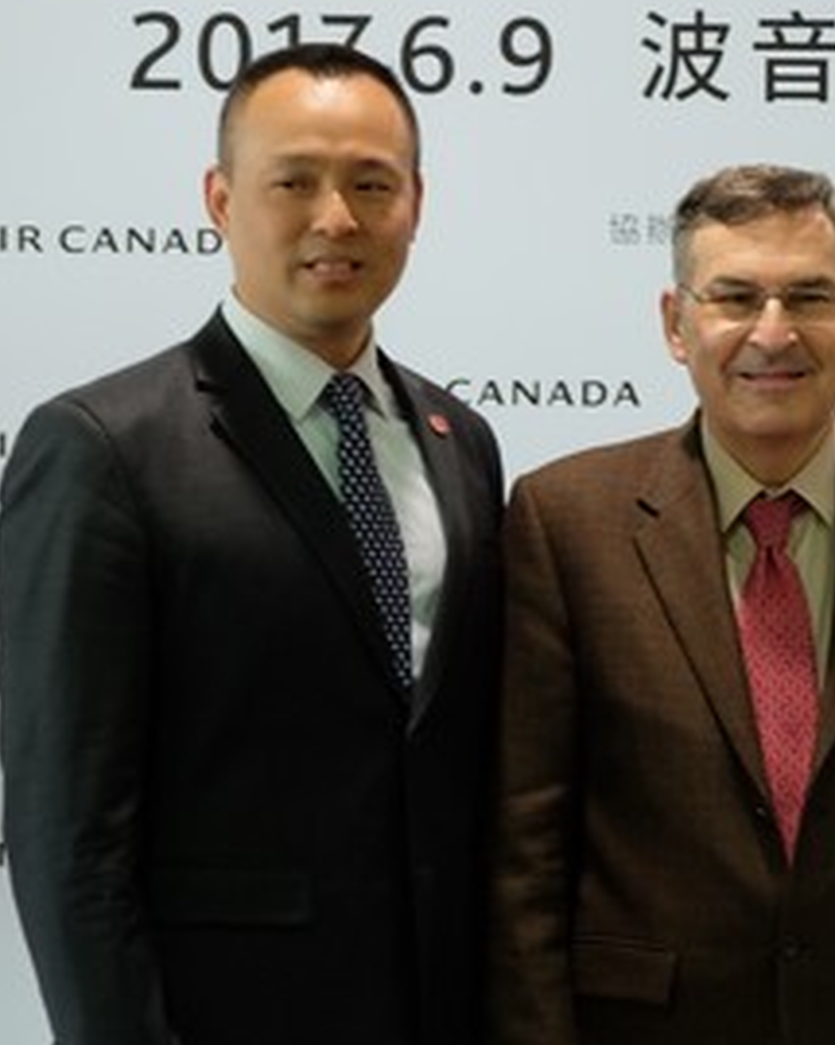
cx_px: 711
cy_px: 594
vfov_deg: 12.6
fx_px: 4729
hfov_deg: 10.1
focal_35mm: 153
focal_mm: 48.4
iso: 1250
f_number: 4
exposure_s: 1/15
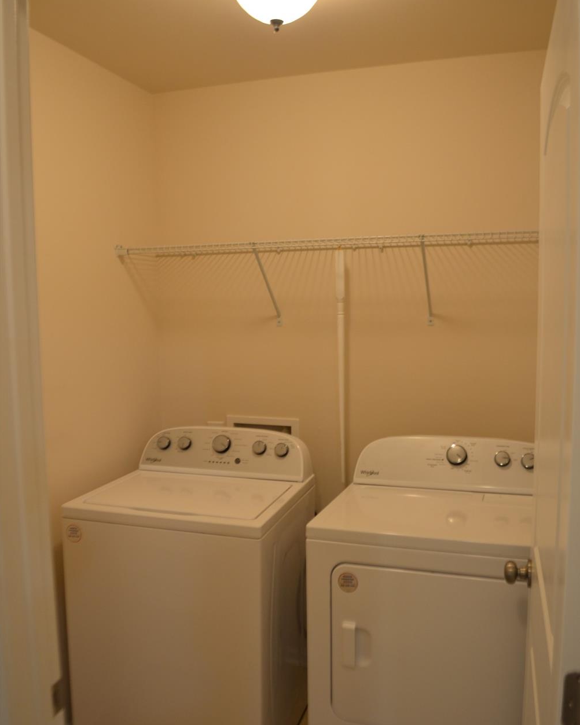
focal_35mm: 31
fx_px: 665
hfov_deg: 47.1
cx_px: 293
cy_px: 411
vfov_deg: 57.0
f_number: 4
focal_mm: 18
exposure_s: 1/60
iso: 400
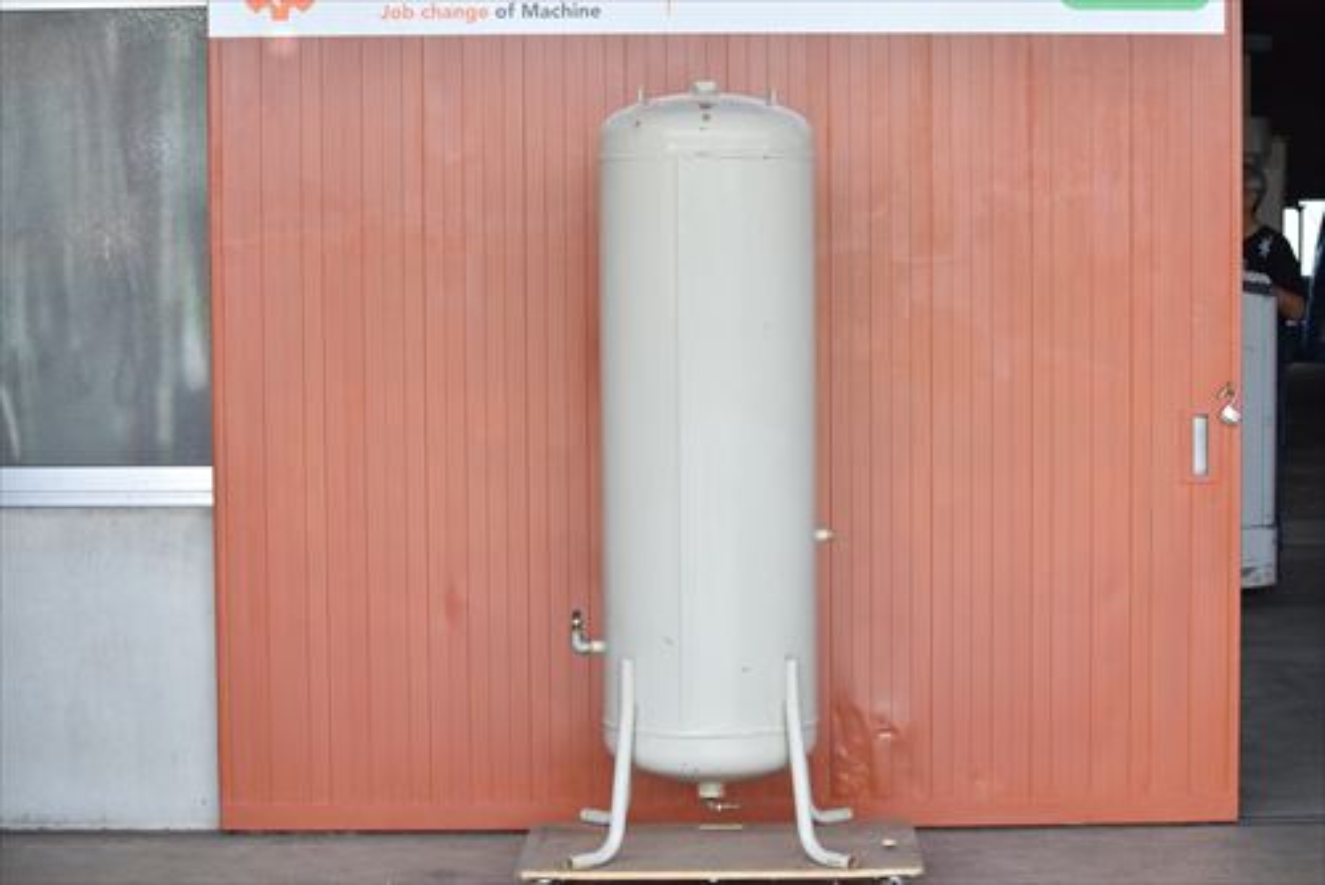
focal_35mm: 82
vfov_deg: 16.6
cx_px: 662
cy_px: 442
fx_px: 3038
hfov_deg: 24.6
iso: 1250
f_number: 6.3
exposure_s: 1/800
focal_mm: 55
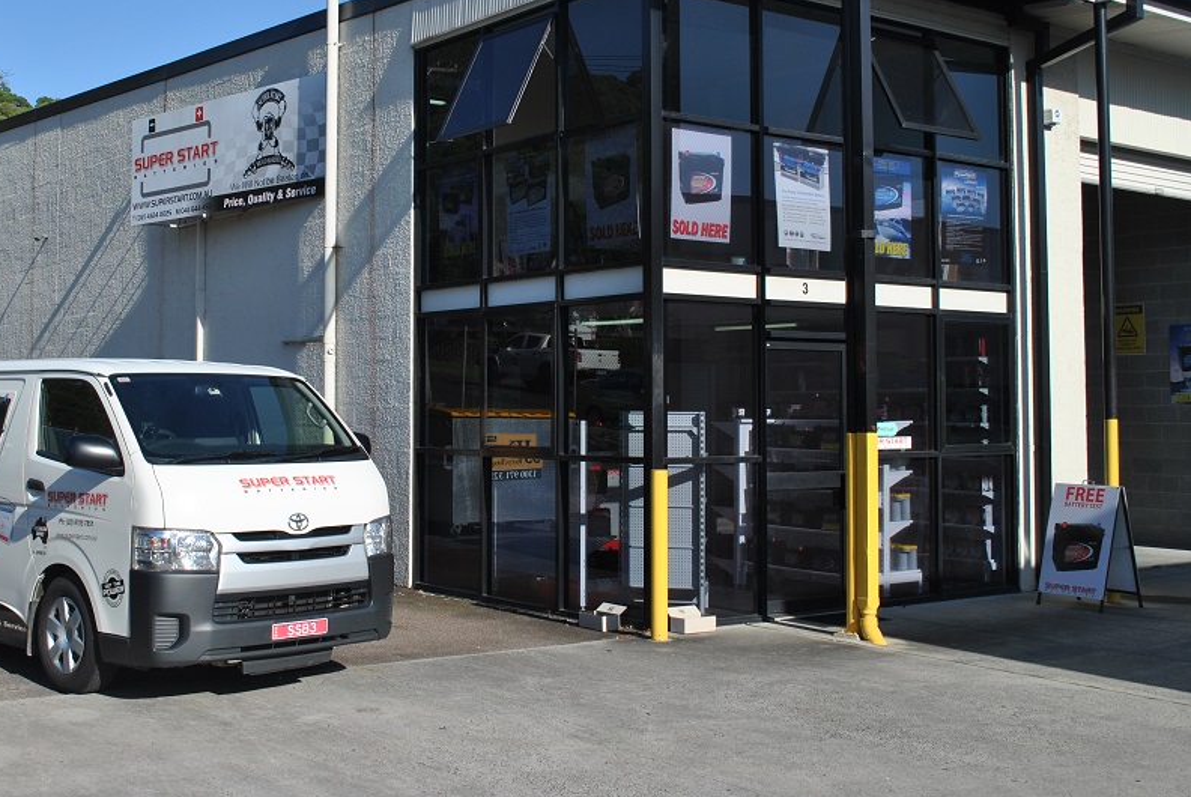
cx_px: 490
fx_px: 1457
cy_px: 313
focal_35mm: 44
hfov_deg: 44.3
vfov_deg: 30.5
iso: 100
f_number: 8
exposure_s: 1/250
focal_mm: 24
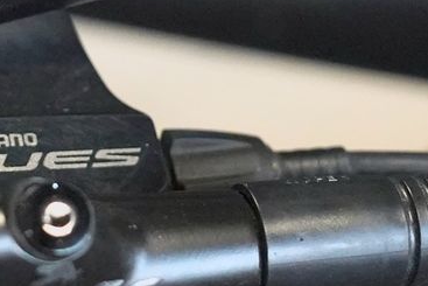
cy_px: -17
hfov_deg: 10.5
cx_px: 100
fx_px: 2331
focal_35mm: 196
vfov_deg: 7.0
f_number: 5
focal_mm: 36
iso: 6400
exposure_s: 1/200
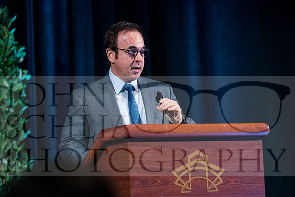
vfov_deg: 7.0
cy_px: 98
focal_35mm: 195
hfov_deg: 10.5
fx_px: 1598
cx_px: 148
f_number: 3.5
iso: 3200
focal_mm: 130
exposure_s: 1/125
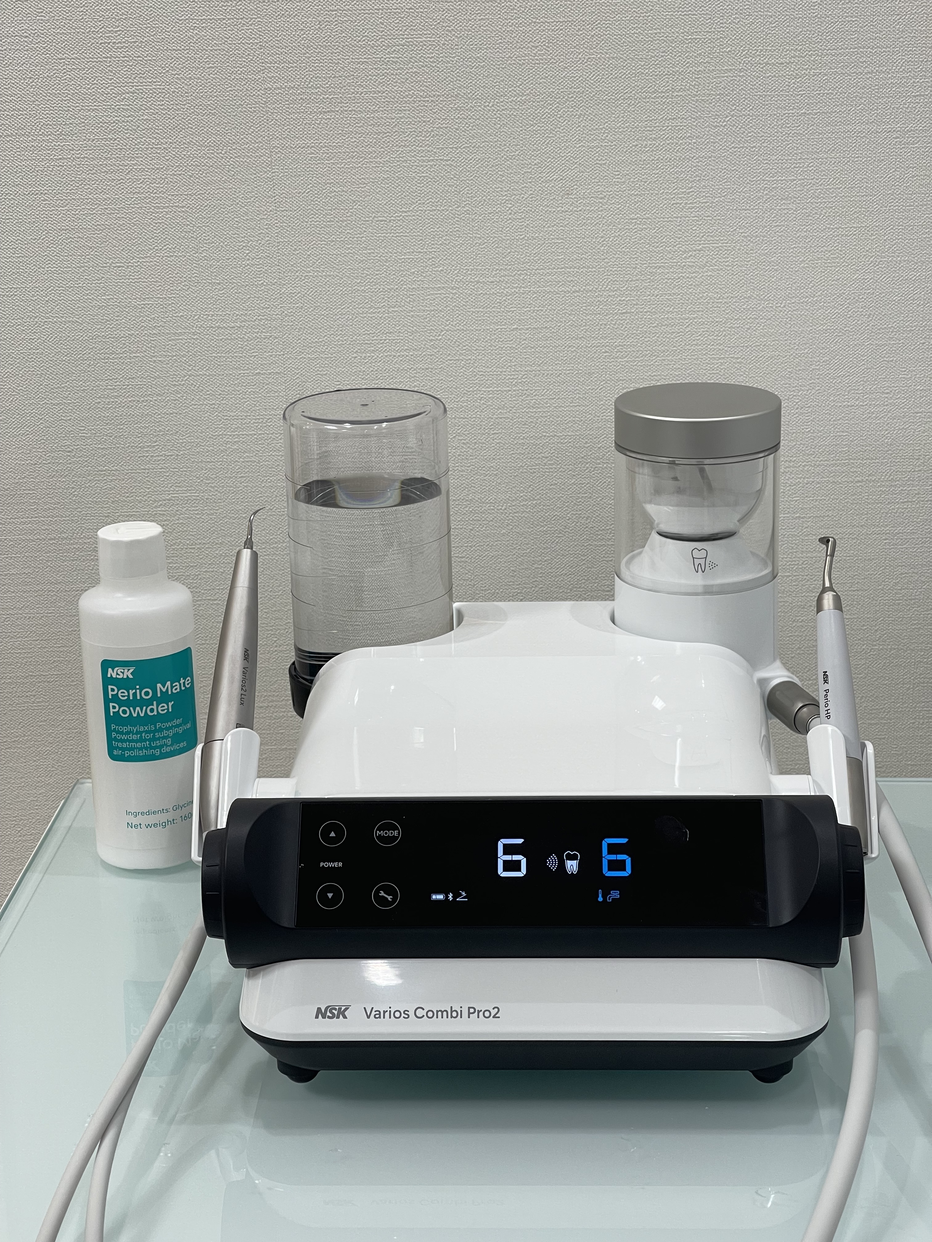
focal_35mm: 64
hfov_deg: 22.9
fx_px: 2298
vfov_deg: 30.3
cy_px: 621
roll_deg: +1.1
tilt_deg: -17.0
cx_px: 466
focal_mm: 7.5
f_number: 2.2
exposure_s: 1/100
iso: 64
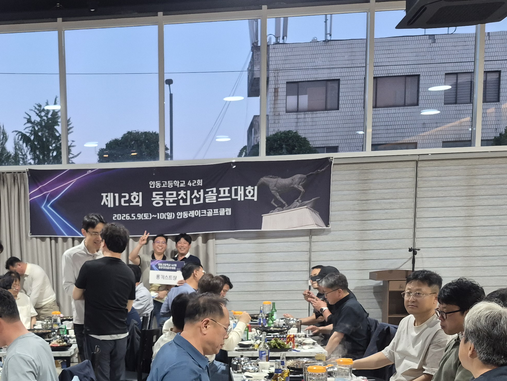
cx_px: 106
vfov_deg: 29.6
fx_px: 688
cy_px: 341
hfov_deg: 39.0
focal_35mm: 47
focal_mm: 5.4
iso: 250
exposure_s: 1/120
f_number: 1.8
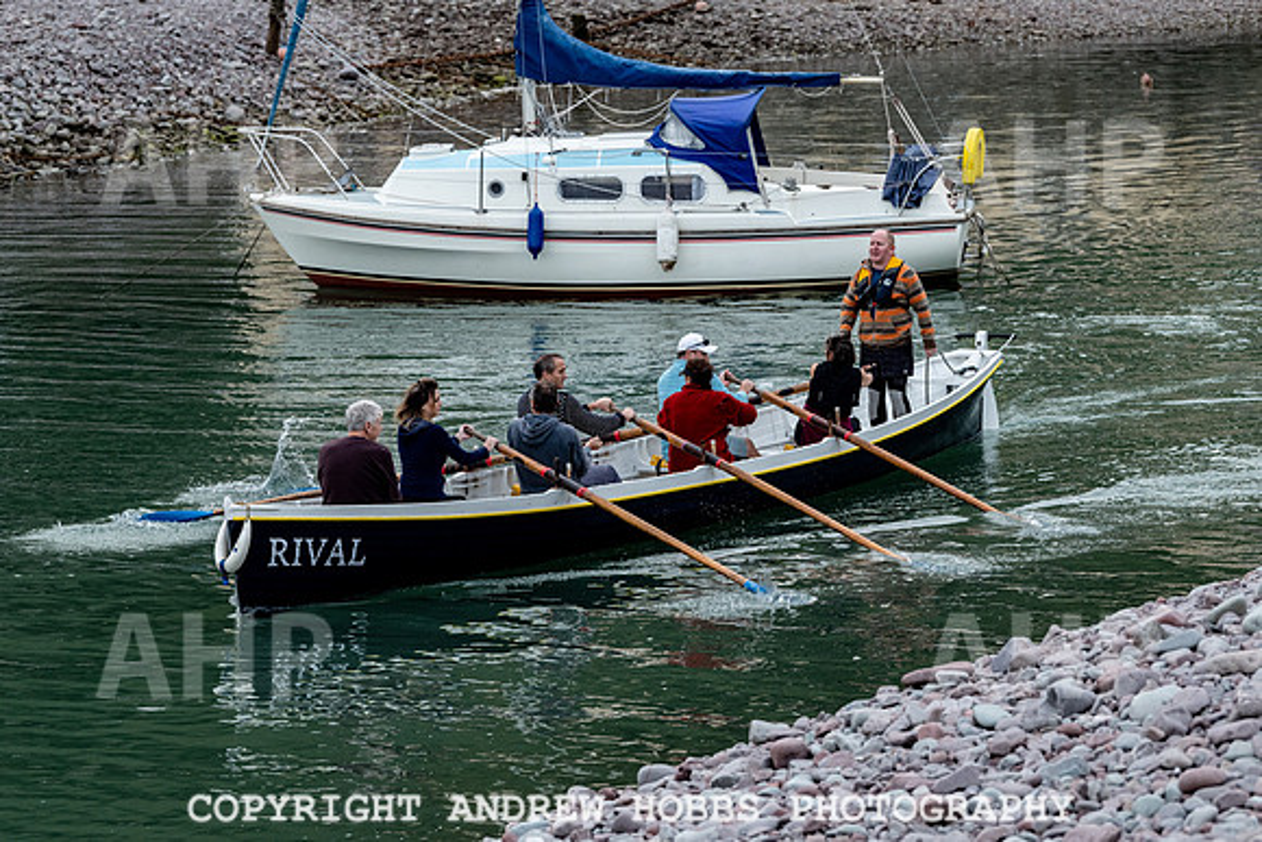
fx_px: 5462
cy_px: 421
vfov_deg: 8.8
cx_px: 631
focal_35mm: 156
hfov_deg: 13.2
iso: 800
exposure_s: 1/1250
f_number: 5.6
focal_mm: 150
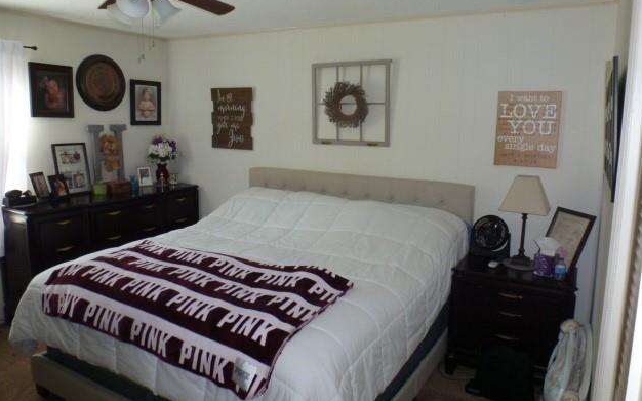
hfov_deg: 70.4
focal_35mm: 26
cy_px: 191
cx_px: 326
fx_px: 455
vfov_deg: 47.6
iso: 250
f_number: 3.3
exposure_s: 1/60
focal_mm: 4.3
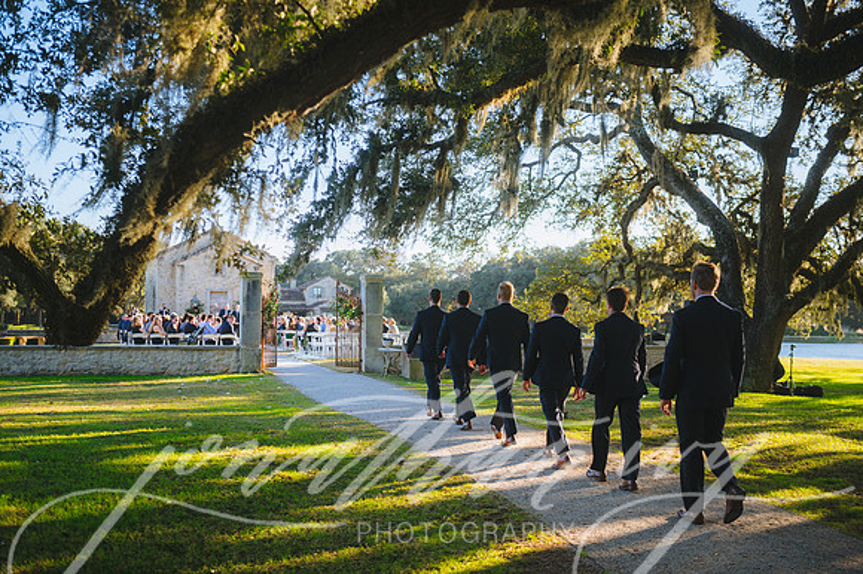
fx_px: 1006
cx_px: 432
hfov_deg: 46.4
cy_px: 287
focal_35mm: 42
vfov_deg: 31.9
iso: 100
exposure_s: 1/500
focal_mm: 42
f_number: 2.8
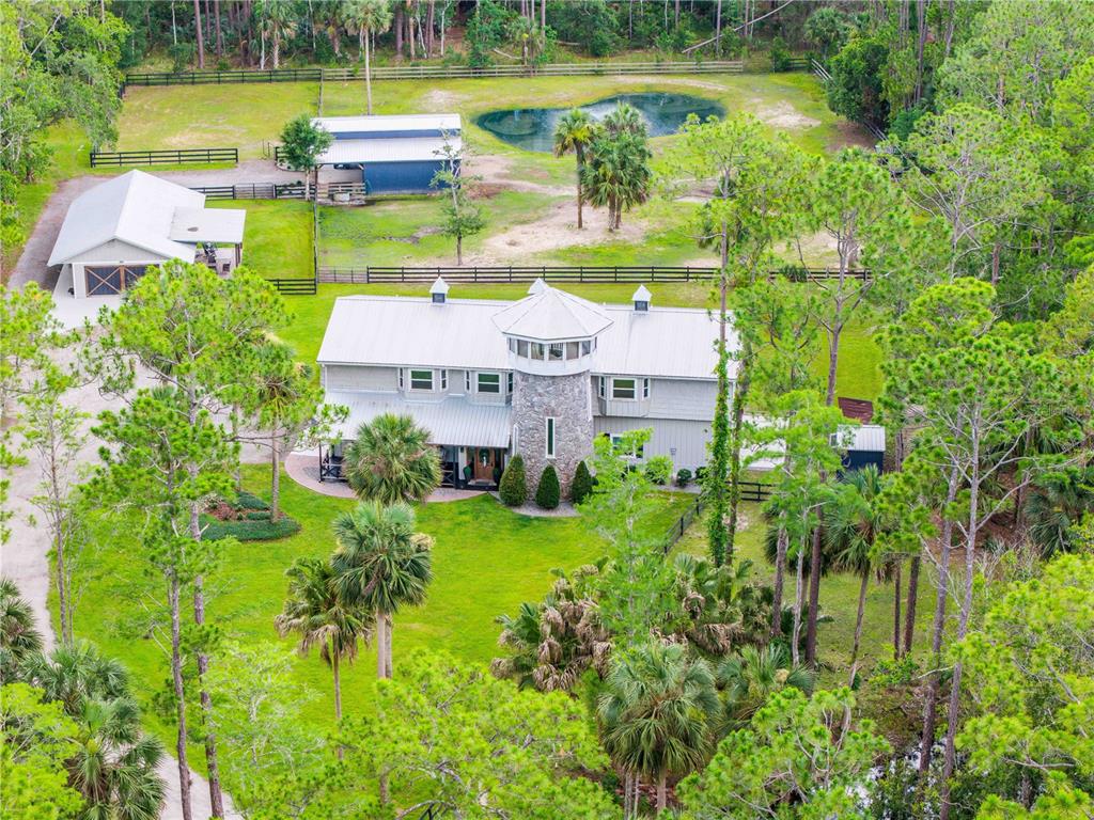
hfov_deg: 27.8
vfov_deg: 21.0
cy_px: 410
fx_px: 2212
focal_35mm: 70
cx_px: 547
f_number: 2.8
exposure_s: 1/60
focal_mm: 19.35
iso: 100
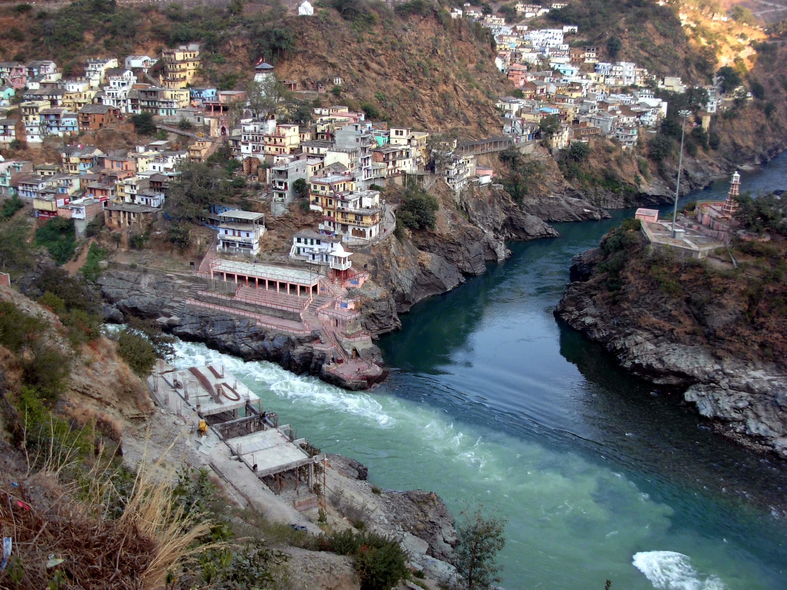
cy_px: 295
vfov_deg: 37.7
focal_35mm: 38
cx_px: 394
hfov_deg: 49.0
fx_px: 864
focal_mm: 6.3
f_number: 2.9
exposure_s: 1/136
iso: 79
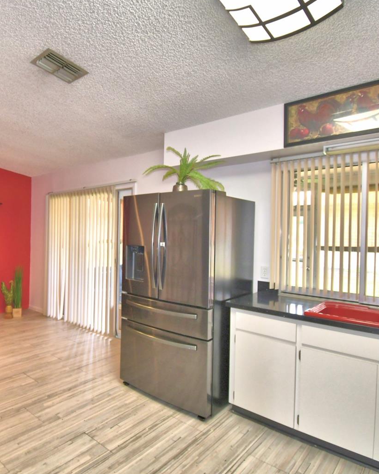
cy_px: 235
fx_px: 309
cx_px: 125
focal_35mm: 22
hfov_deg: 61.5
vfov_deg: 75.0
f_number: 4.5
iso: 200
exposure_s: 1/30
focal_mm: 10
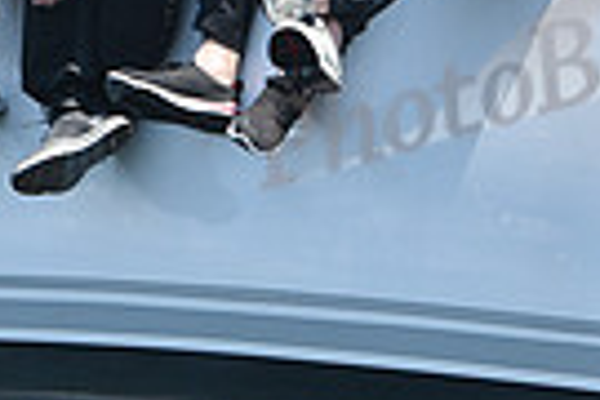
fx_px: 8583
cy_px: -96
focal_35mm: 515
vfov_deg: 2.7
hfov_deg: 4.0
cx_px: 27
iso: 250
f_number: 5.6
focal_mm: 120
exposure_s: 1/1250
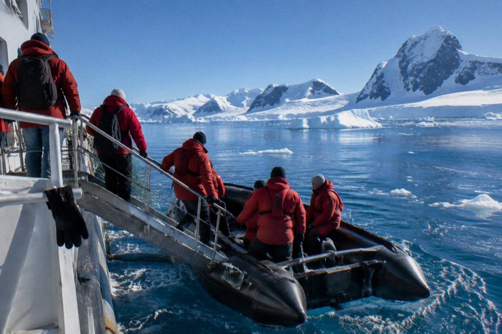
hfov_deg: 54.5
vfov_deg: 37.8
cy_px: 167
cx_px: 251
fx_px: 488
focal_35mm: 35
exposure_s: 1/100
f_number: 10
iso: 200
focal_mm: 35
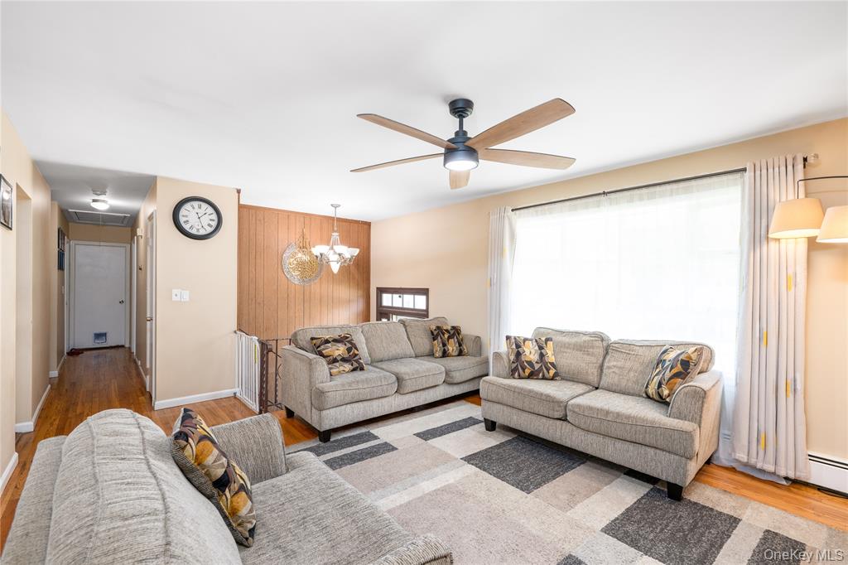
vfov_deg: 73.7
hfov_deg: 96.8
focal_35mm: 16
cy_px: 282
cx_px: 424
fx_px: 377
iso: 100
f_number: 7.1
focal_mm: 16
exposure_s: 1/100
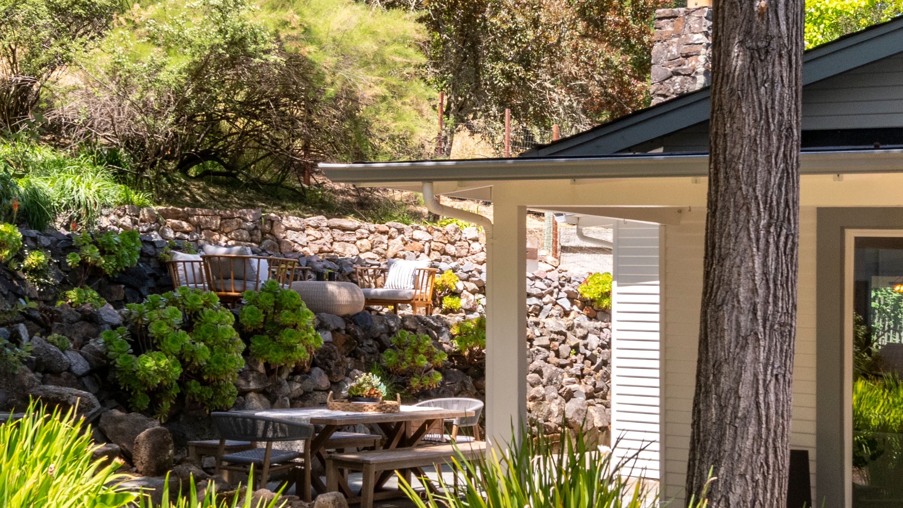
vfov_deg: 18.2
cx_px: 437
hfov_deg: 31.9
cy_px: 284
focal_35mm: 66
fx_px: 1580
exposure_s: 1/200
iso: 250
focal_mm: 19
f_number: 9
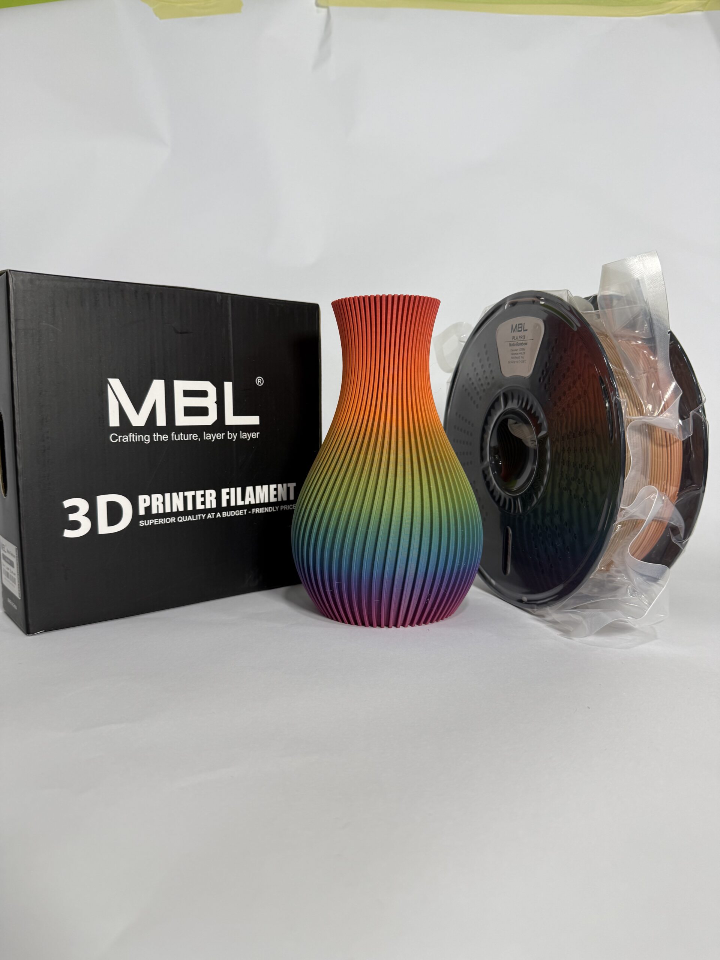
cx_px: 360
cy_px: 480
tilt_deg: -6.2
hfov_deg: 56.8
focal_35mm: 24
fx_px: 666
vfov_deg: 71.6
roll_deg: +0.4
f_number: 1.78
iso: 125
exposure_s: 1/100
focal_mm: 6.76
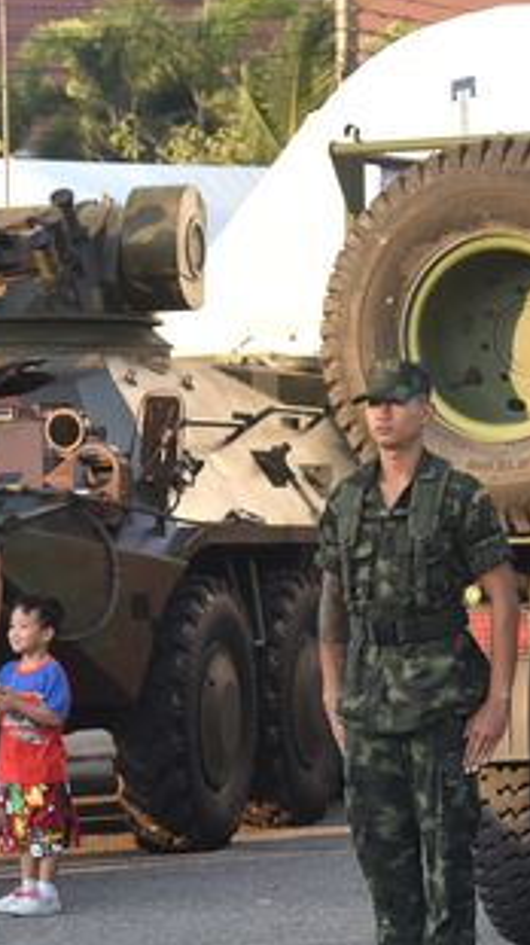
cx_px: 481
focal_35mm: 181
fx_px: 4530
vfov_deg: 11.9
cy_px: 329
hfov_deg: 6.7
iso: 1250
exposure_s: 1/1000
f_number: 4
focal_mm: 65
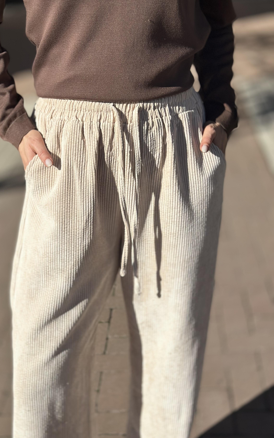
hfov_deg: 23.1
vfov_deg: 36.3
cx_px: 93
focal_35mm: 56
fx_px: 669
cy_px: 201
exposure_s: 1/9804
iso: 100
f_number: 1.78
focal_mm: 6.86
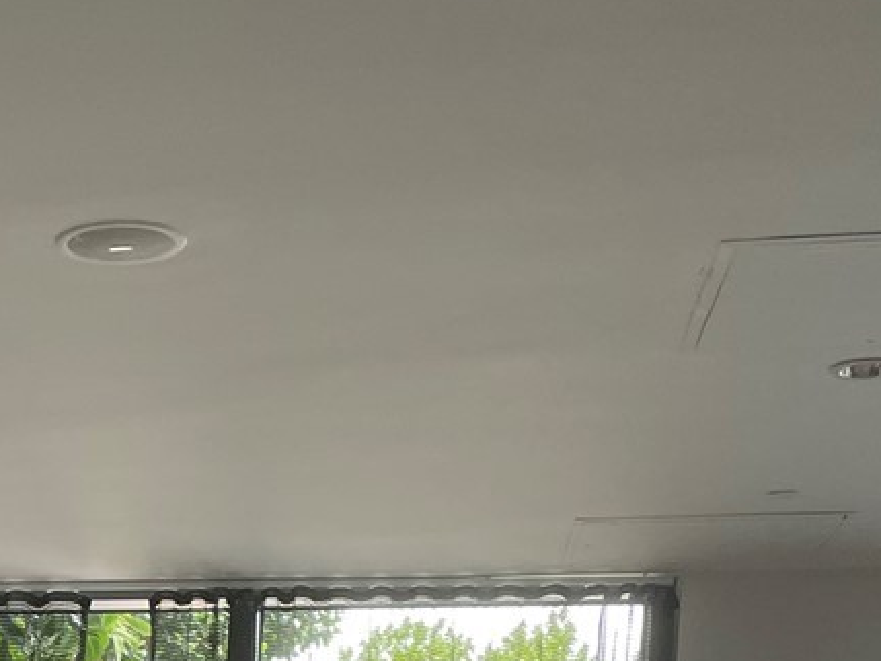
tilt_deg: -3.6
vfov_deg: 13.6
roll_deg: -2.6
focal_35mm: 97
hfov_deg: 19.1
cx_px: -166
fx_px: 2469
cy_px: 1201
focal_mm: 4.2
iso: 64
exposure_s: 1/120
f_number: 1.6
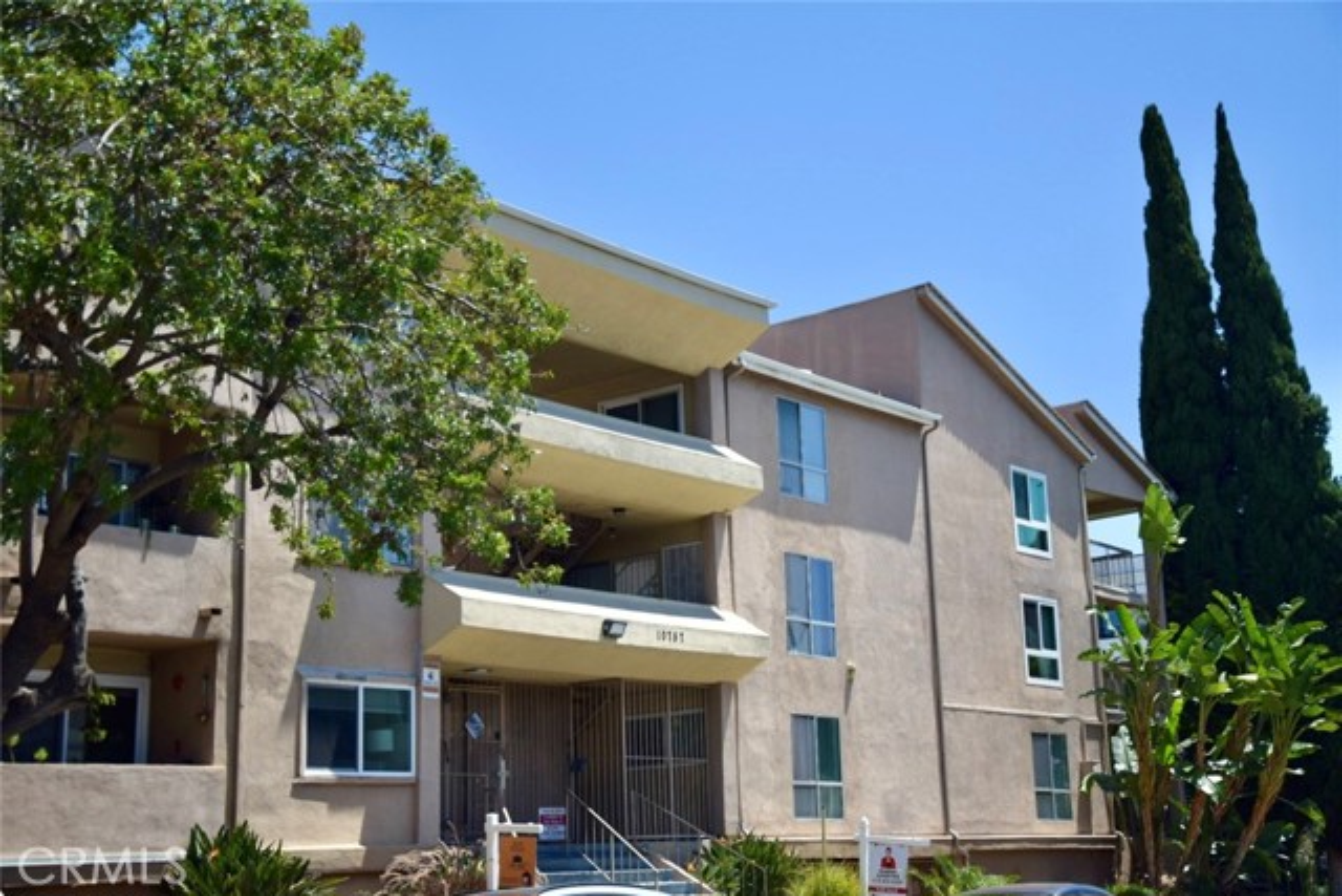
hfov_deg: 41.1
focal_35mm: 48
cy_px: 448
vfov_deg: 28.1
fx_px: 1790
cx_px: 671
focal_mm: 32
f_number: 4.2
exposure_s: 1/1600
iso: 200
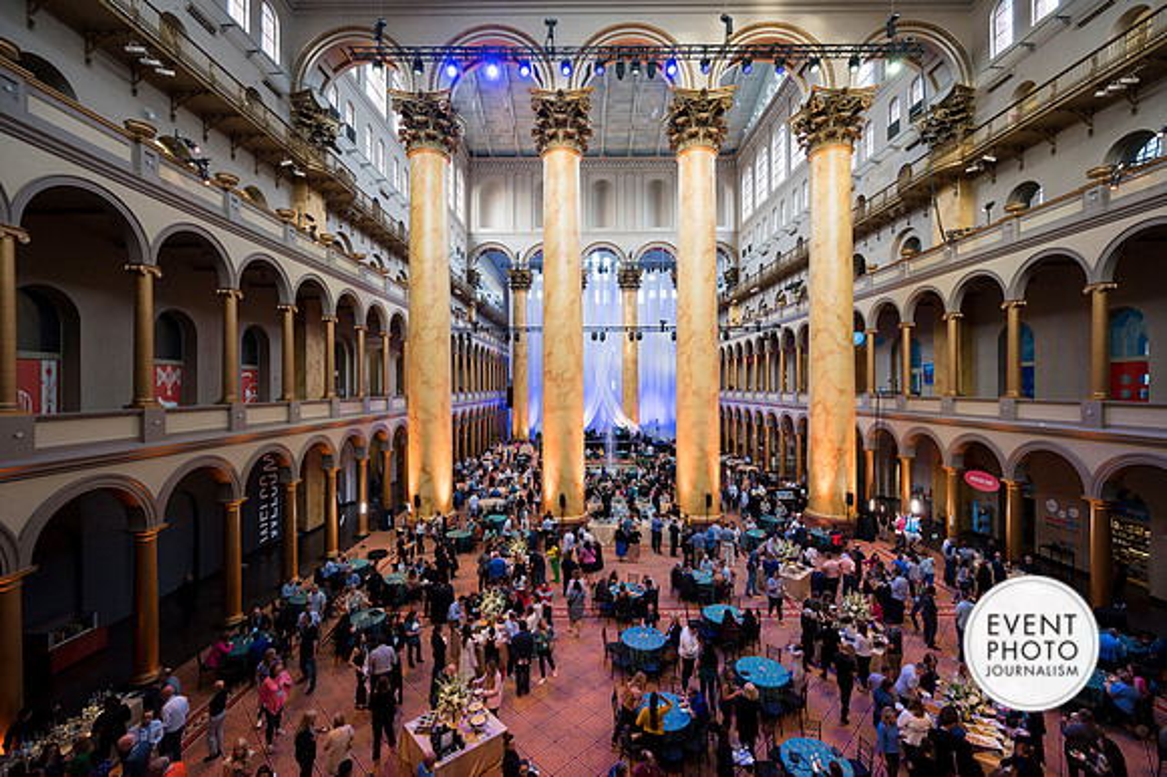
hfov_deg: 101.9
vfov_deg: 78.7
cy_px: 380
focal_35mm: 15
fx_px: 474
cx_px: 584
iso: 800
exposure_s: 1/50
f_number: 5
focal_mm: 14
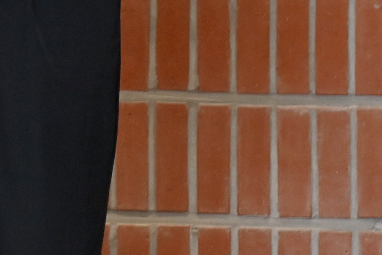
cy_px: -363
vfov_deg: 3.8
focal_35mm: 355
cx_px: -431
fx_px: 3767
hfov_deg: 5.7
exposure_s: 1/200
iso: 1000
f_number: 5
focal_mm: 70
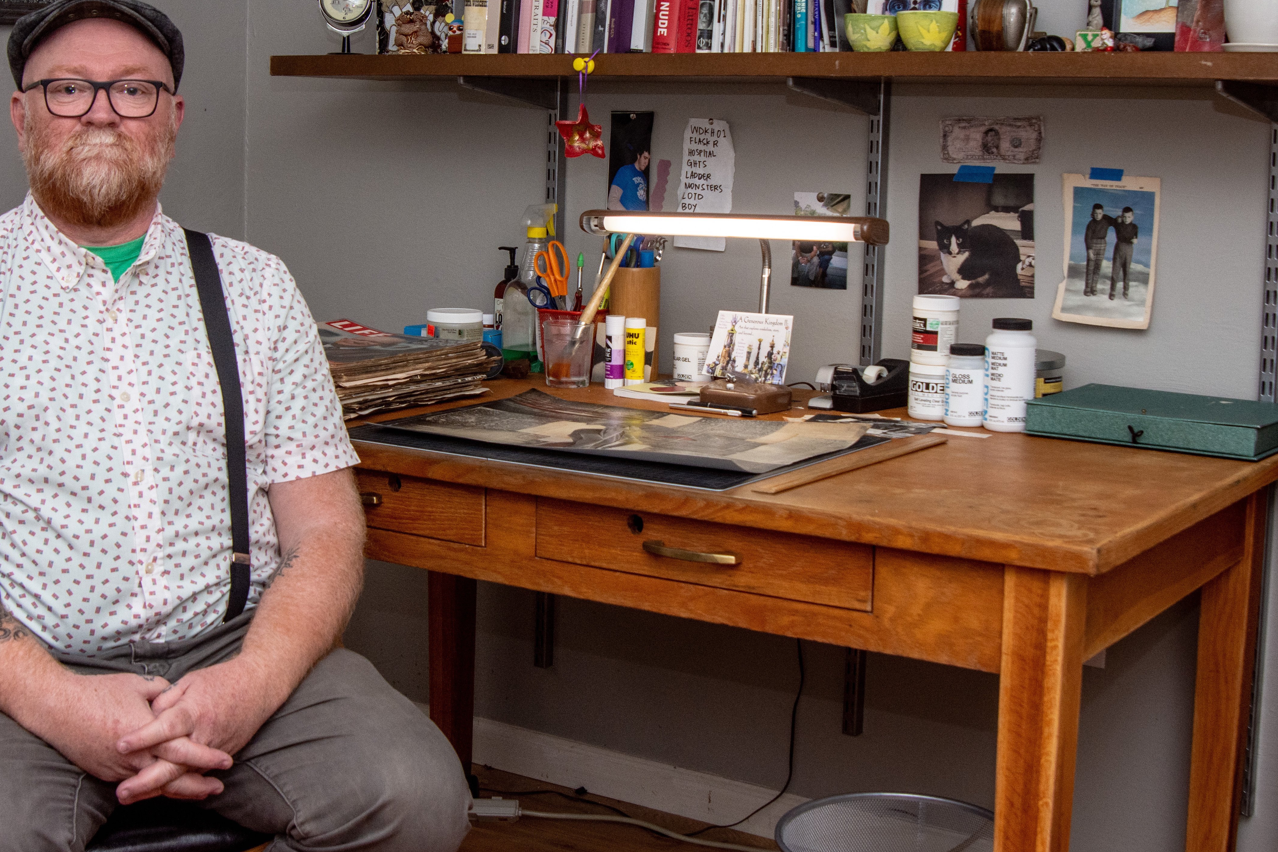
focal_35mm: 51
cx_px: 589
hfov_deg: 38.9
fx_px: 1810
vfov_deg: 26.4
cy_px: 303
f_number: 5.6
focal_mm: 24
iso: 500
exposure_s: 1/250
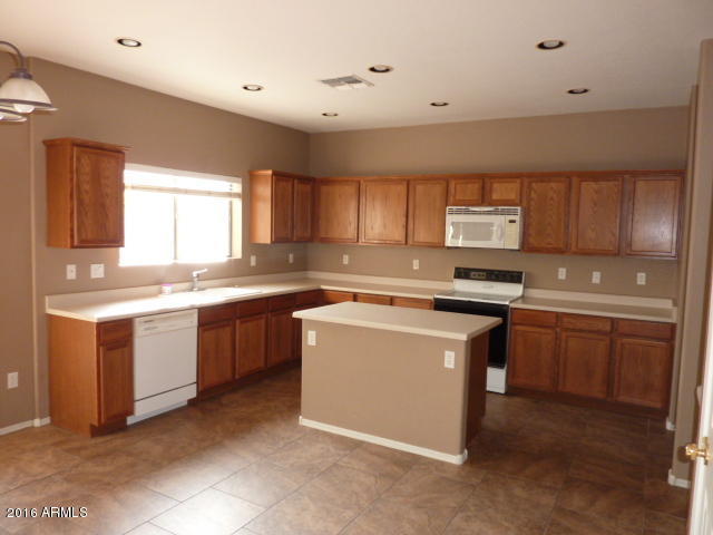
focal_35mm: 25
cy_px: 268
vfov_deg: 54.9
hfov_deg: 69.4
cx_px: 356
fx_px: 515
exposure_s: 1/30
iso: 250
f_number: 3.3
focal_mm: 4.1
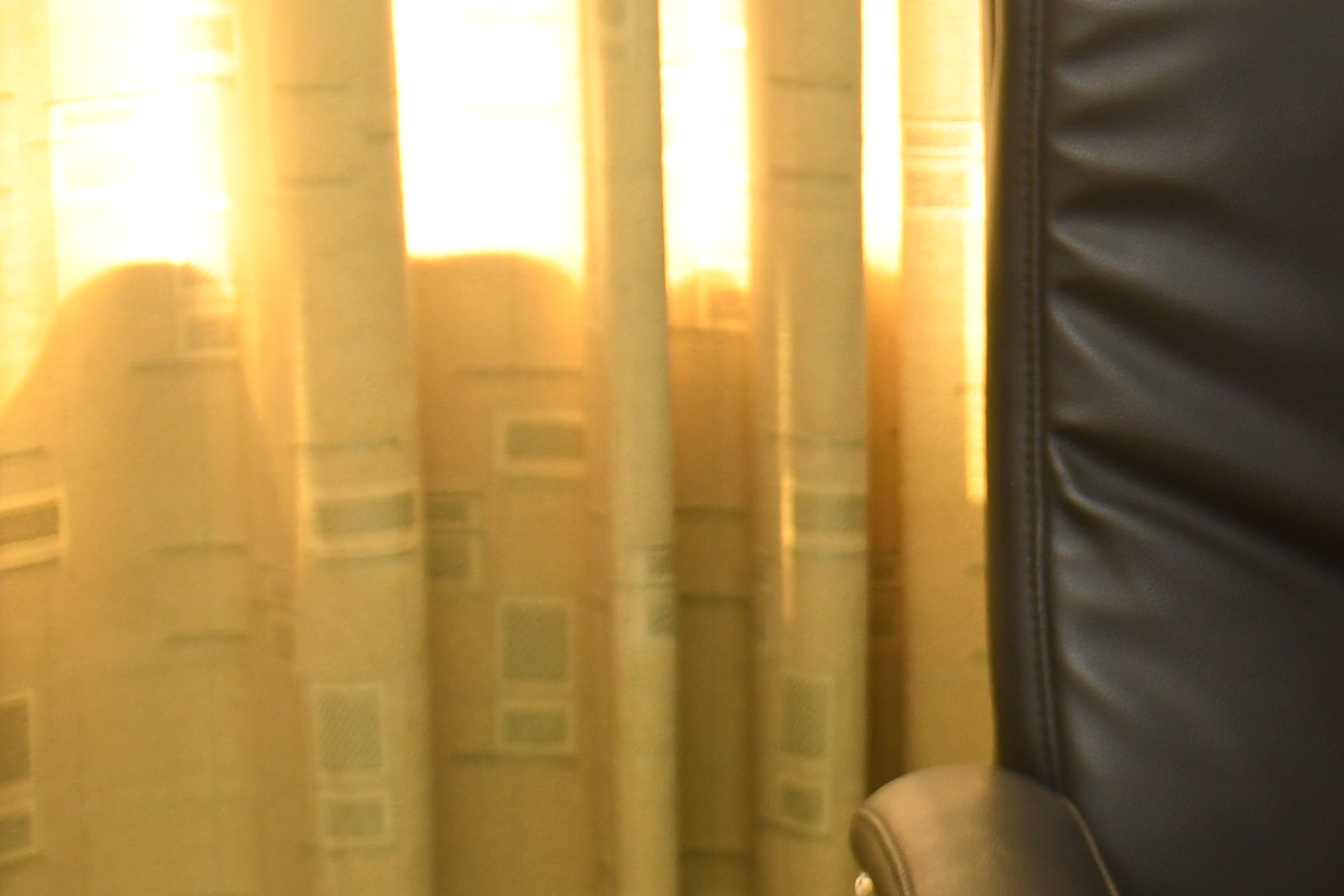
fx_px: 7205
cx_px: 2004
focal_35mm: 193
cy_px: 71
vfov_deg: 7.1
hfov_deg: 10.3
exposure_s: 1/80
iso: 800
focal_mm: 42
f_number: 5
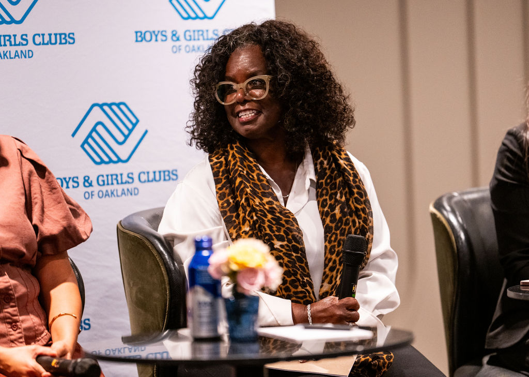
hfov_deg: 9.5
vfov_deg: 6.8
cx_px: 287
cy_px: 185
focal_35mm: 213
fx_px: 3192
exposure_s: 1/160
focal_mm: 200
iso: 2500
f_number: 2.8
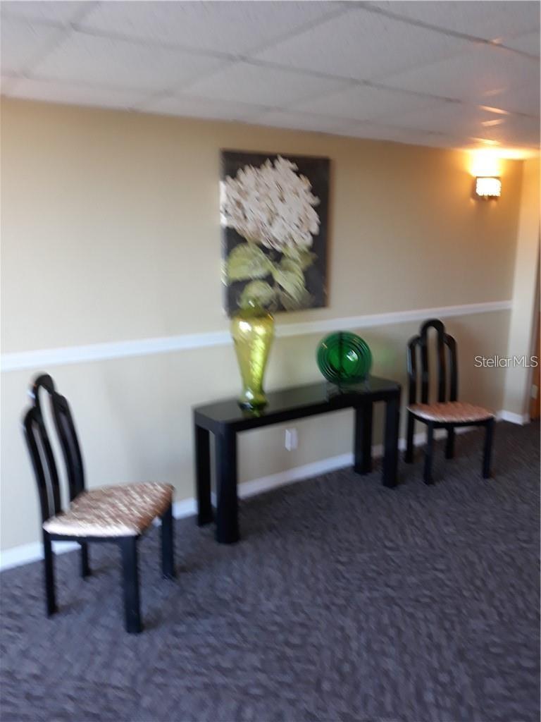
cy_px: 361
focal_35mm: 28
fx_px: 583
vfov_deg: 63.4
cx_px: 270
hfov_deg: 49.7
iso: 125
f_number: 1.7
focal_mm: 3.7
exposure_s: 1/40
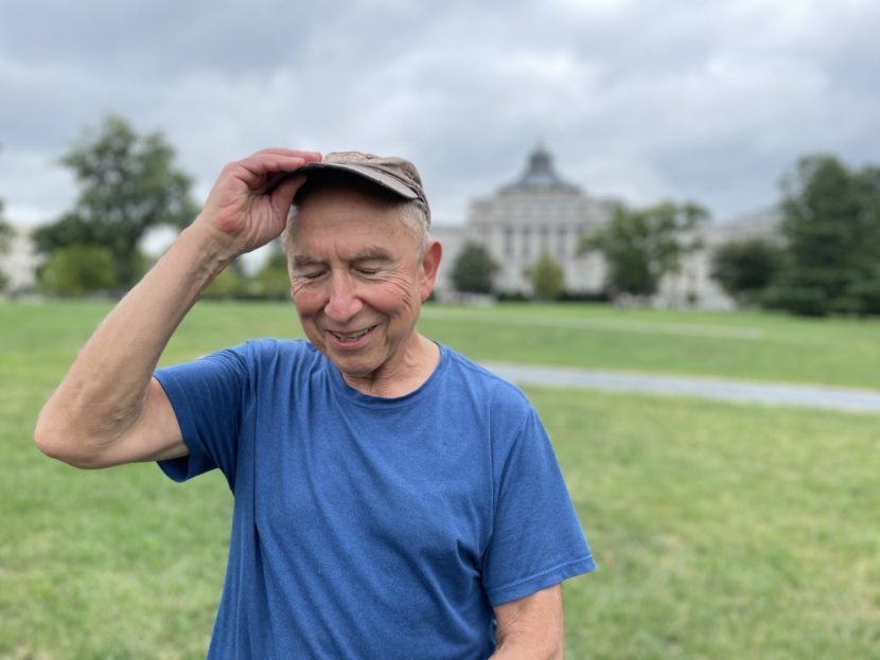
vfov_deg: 53.1
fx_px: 661
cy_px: 330
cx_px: 440
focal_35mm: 26
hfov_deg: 67.3
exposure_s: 1/1511
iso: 50
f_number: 1.6
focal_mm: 4.2
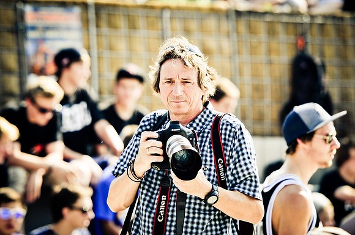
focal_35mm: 248
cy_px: 118
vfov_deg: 5.5
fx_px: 2435
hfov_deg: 8.3
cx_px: 178
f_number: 2.8
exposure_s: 1/500
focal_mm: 165
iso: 100
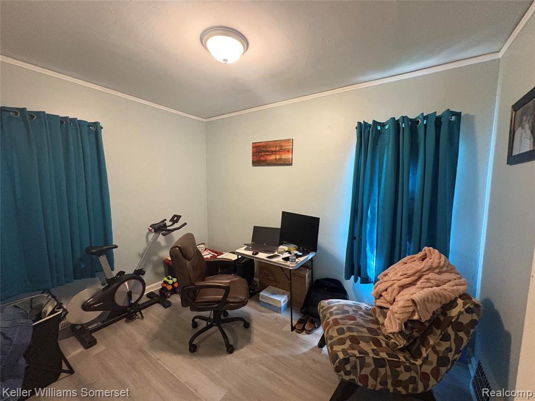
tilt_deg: -3.8
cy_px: 200
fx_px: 216
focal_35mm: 14
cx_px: 268
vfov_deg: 85.7
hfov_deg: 102.1
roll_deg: +0.1
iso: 640
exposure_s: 1/60
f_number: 2.2
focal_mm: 2.22
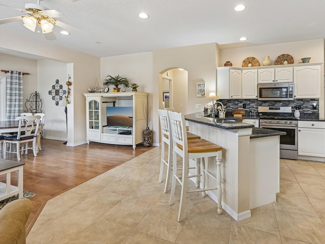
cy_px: 101
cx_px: 179
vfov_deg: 71.0
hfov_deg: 87.5
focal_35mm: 18
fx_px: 169
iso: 400
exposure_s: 1/20
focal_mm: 14
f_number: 8
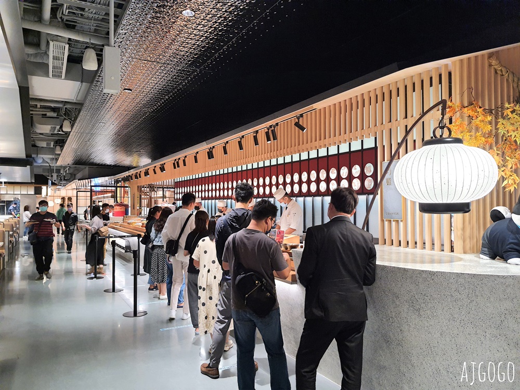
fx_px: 391
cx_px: 260
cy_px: 195
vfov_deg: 53.1
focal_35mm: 26
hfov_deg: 67.3
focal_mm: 4.32
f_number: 1.7
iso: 200
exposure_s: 1/40
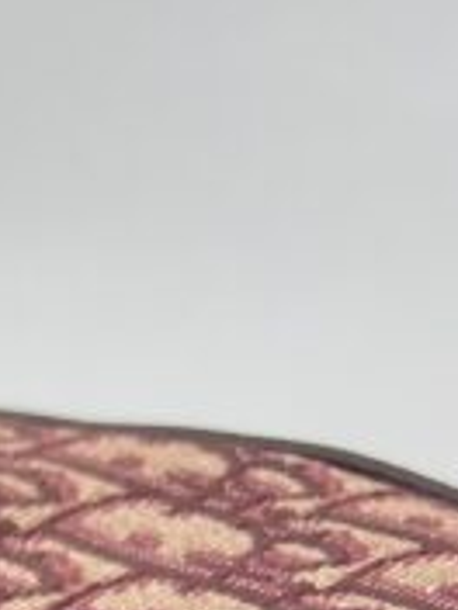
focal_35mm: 151
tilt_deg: -35.3
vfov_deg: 11.5
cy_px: 1317
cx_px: -847
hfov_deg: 8.5
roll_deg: +2.5
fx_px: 2664
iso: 40
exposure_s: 1/100
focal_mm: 5.7
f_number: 1.5
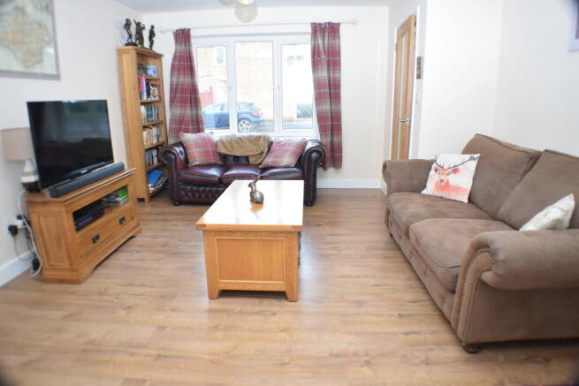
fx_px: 434
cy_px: 193
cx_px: 290
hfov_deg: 67.4
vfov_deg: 48.0
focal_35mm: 27
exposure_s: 1/80
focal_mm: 18
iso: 400
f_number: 4.5
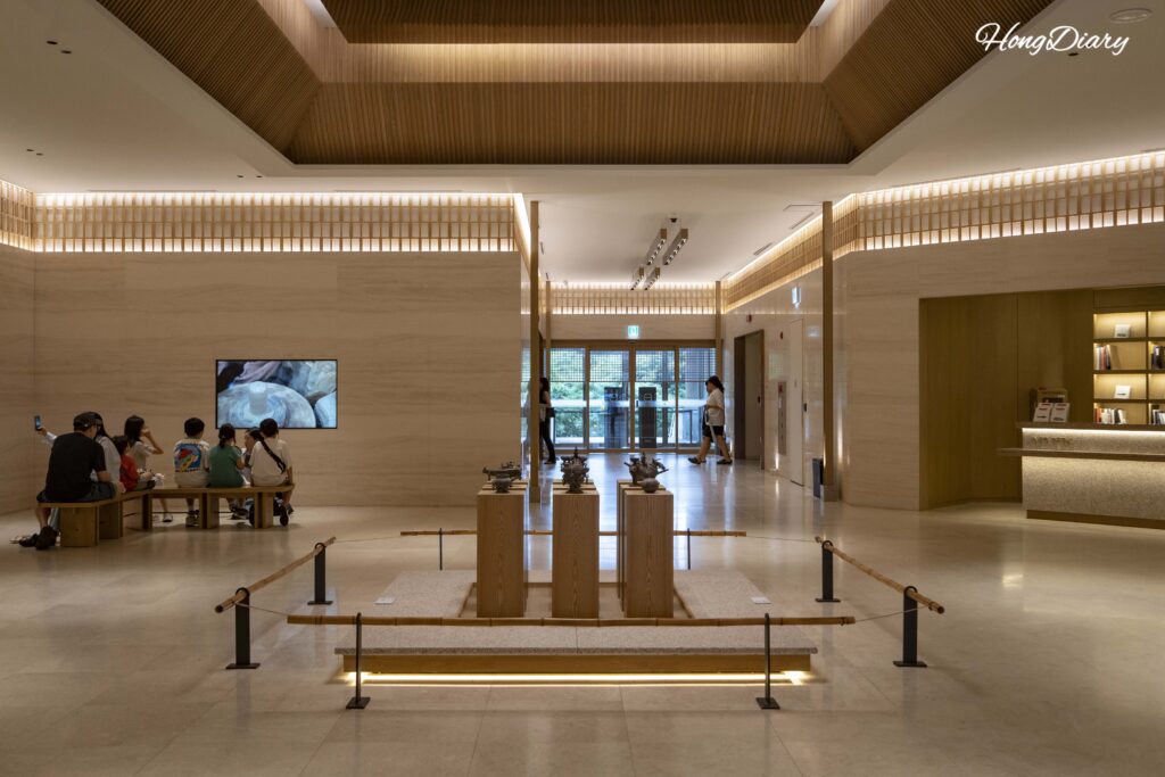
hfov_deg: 55.8
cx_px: 582
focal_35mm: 34
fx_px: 1100
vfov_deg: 38.9
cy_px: 388
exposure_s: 1/160
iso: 1250
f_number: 4.5
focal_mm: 34
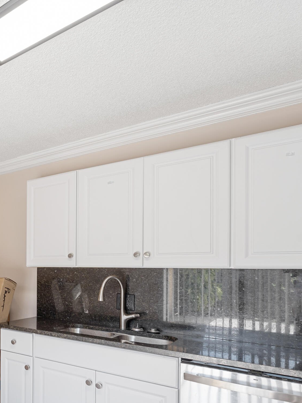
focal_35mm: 27
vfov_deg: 63.7
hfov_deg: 38.4
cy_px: 269
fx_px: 314
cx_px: -58
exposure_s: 1/10
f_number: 9
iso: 250
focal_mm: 14
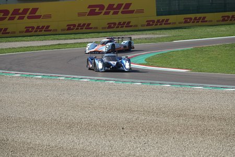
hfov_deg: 9.6
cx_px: 118
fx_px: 1397
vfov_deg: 6.4
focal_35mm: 214
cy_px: 78
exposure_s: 1/800
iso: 100
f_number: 4
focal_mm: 78.39
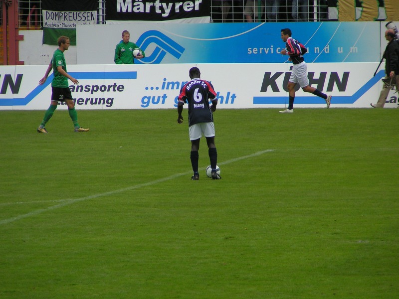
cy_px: 150
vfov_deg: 3.9
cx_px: 200
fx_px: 4380
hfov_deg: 5.2
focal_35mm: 380
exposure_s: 1/500
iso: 50
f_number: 3.5
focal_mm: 58
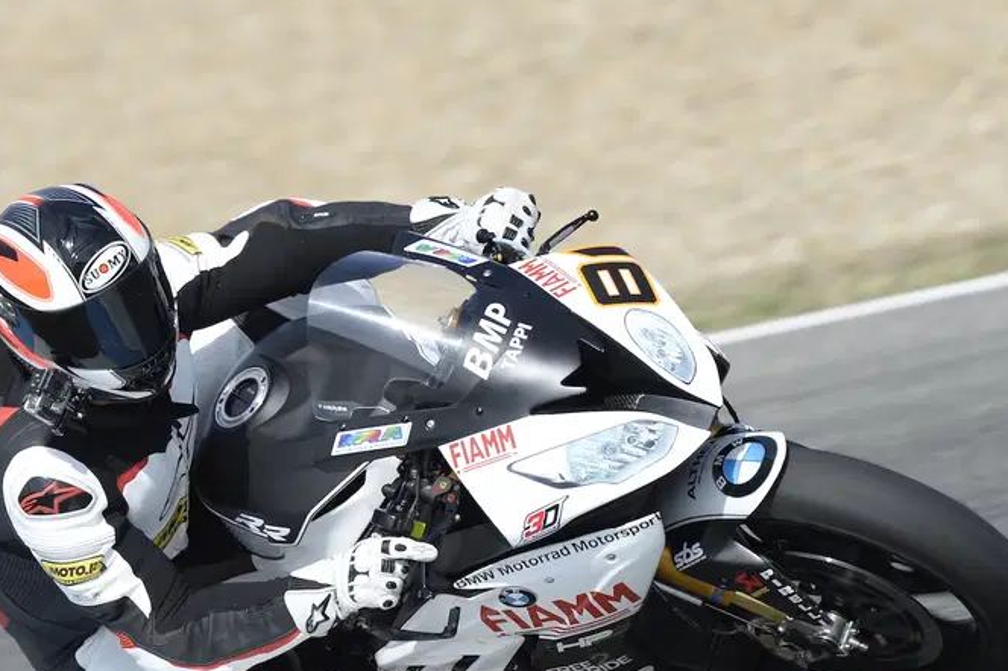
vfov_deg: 1.3
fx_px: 30336
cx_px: 396
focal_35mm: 1084
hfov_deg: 1.9
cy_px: 473
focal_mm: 600
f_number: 8
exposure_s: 1/640
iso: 200
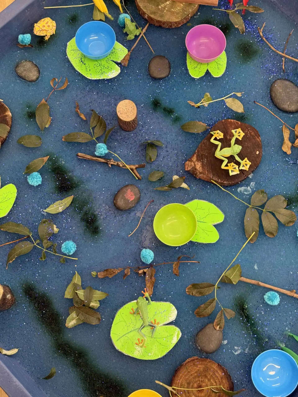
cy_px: 198
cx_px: 149
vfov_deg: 39.7
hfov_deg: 30.3
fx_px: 551
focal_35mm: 48
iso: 64
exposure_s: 1/50
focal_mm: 6.76
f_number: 1.78
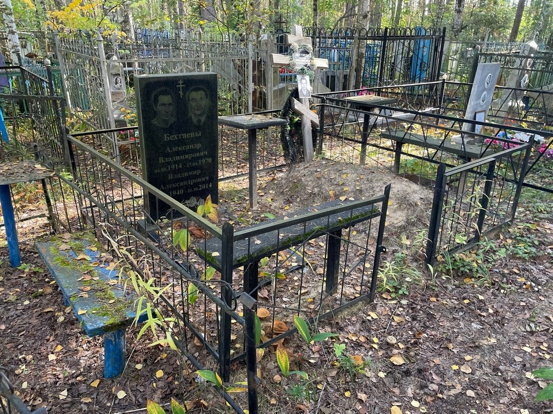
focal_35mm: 26
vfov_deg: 53.1
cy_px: 207
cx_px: 276
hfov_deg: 67.3
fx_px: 415
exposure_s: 1/121
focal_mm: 4.2
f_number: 1.6
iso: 125
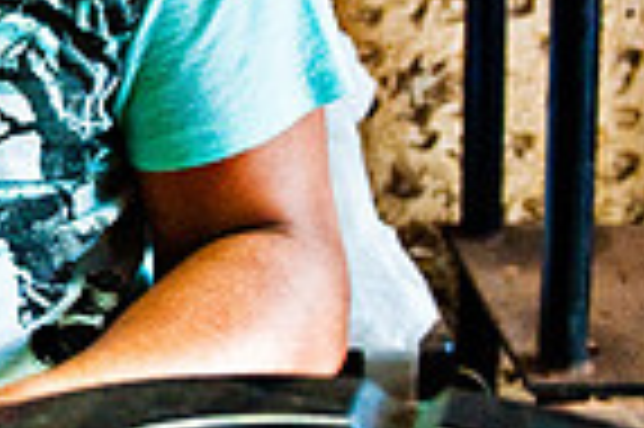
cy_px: -23
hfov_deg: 14.3
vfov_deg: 10.7
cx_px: -527
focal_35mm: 126
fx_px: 2251
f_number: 5.6
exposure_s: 1/125
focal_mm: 31
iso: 3200
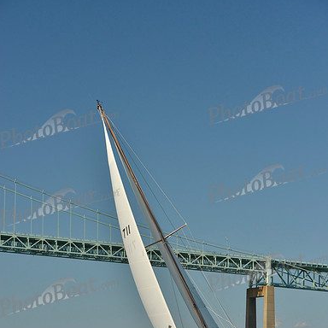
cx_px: 164
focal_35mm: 122
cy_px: 238
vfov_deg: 14.2
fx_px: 1308
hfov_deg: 14.3
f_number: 7.1
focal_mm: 95
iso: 400
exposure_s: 1/1250
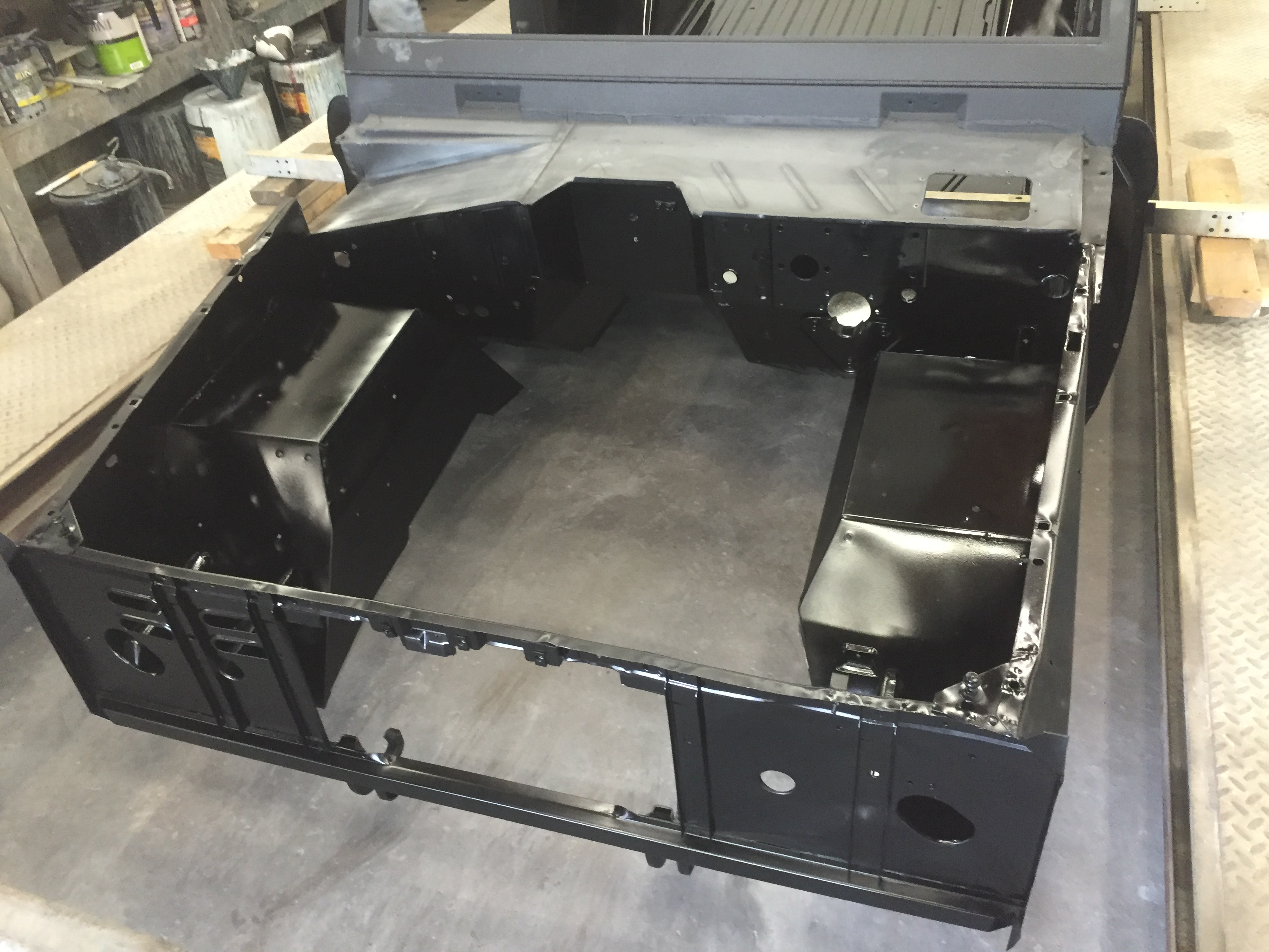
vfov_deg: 48.2
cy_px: 476
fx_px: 1063
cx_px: 634
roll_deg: +4.7
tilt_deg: -37.6
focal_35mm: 29
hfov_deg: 61.7
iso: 250
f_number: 2.2
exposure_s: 1/30
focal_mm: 4.15
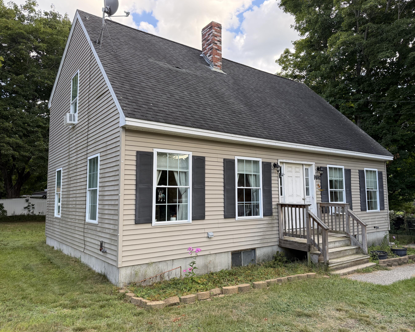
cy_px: 164
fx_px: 319
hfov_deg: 65.9
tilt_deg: +5.4
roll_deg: +0.7
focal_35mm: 26
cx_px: 223
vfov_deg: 54.9
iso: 100
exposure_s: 1/535
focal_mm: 6.76
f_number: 1.78
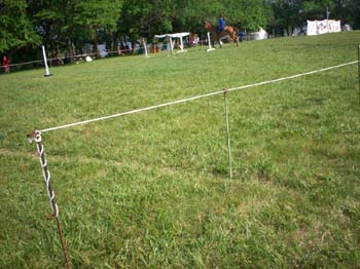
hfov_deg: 51.4
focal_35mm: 36
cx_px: 180
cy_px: 134
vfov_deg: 39.6
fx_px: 374
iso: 100
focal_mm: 6
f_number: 4.5
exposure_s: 1/462
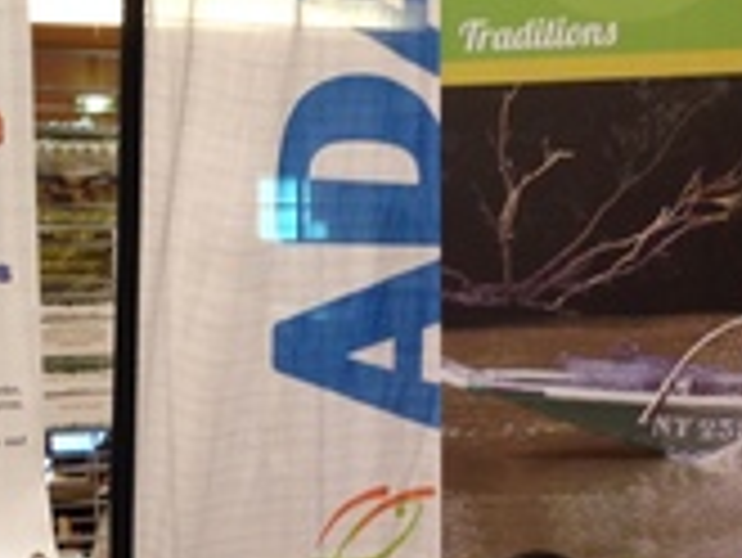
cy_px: 506
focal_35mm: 100
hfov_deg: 19.6
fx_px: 2145
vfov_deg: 14.7
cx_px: 342
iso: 100
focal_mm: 4.12
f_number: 2.4
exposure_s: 1/20
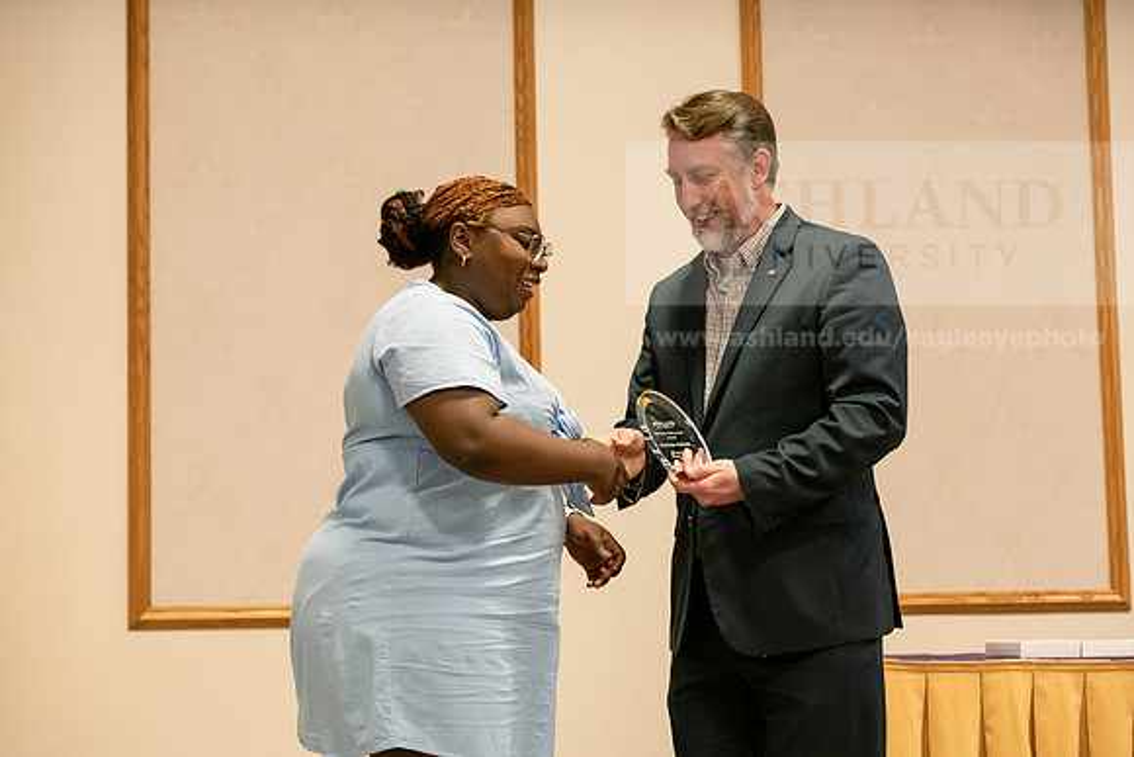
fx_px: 2583
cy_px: 378
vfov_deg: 16.7
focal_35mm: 82
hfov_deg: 24.8
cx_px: 567
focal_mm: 82
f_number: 5
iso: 2500
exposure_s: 1/200
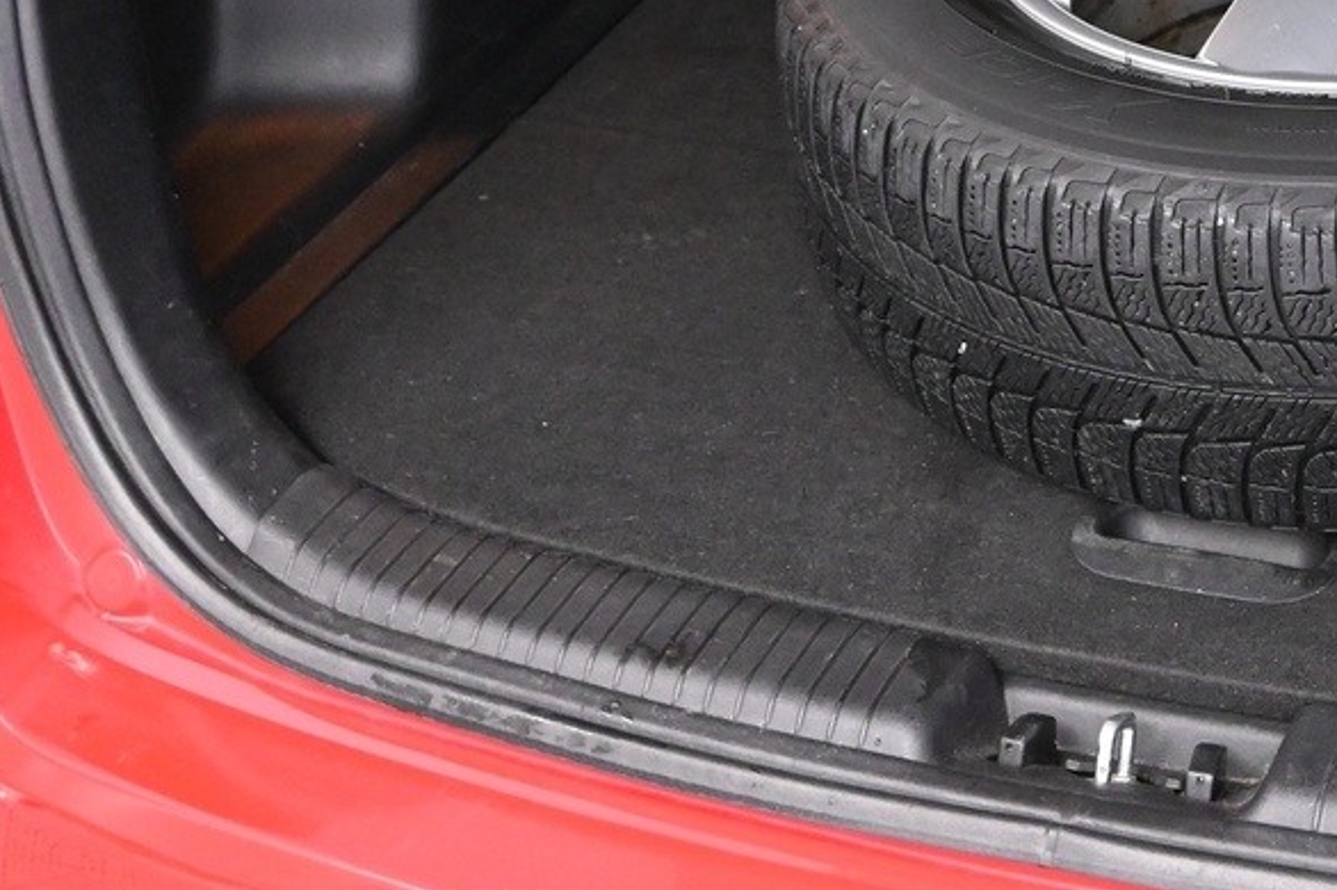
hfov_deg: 23.2
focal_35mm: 83
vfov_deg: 15.8
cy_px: -157
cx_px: 1417
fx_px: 3081
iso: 3200
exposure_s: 1/50
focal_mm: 20
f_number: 3.8
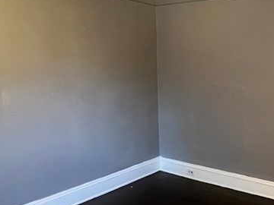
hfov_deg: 46.7
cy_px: 93
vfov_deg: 38.6
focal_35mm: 37
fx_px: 293
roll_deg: -0.6
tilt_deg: -5.4
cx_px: 230
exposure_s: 1/60
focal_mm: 1.57
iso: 640
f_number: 1.8
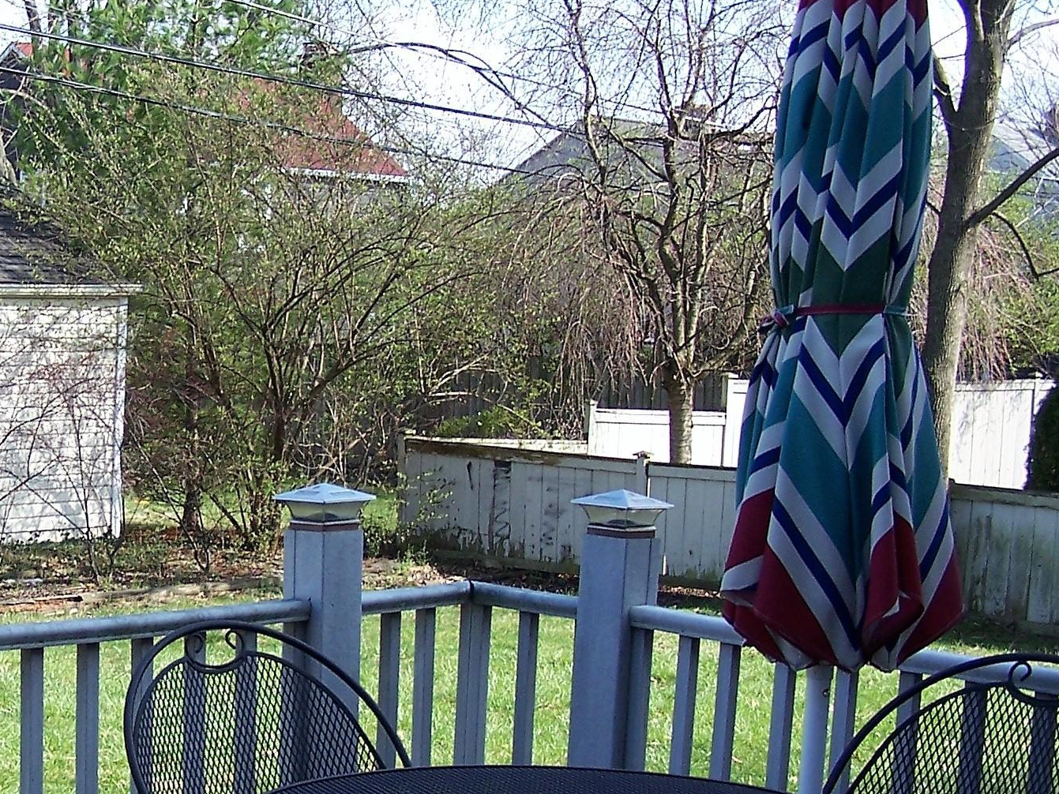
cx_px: 137
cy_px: 430
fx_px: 2233
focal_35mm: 73
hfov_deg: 25.9
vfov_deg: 20.2
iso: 80
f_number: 2.8
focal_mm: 6.3
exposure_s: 1/400
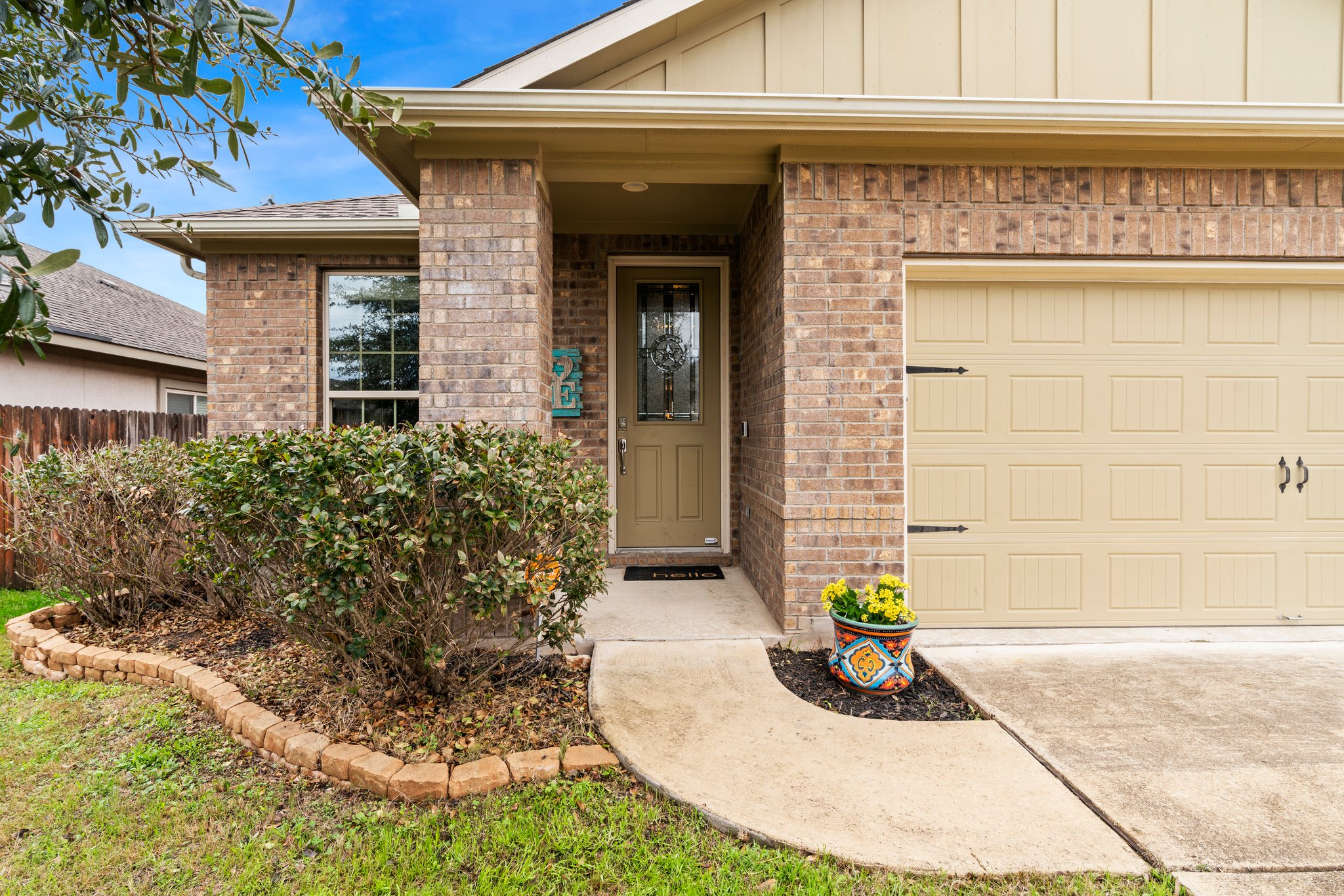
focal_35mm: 18
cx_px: 672
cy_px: 448
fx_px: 672
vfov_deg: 67.4
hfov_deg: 90.0
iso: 125
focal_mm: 18
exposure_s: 1/15
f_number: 8
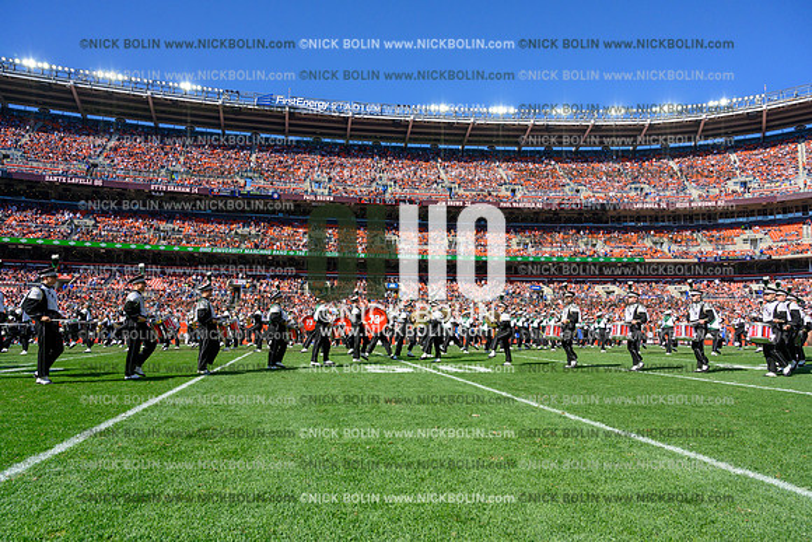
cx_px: 406
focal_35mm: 24
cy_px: 271
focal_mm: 24
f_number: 8
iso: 1000
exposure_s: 1/3200
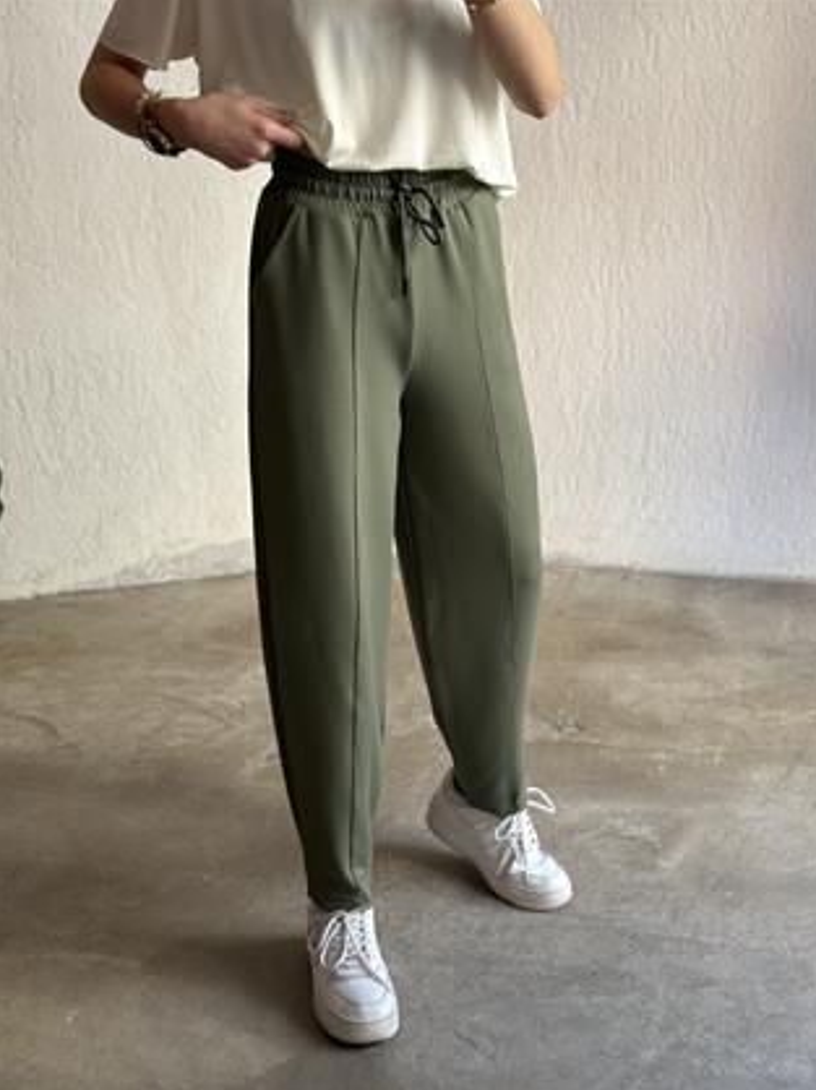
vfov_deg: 38.9
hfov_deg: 29.6
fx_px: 1542
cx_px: 412
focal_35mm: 49
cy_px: 550
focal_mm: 6.86
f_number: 1.78
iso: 125
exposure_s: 1/74
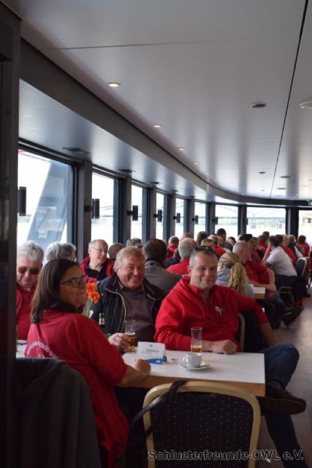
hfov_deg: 31.9
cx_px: 156
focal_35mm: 42
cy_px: 234
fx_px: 546
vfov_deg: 46.4
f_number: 6.3
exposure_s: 1/160
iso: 400
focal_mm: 28
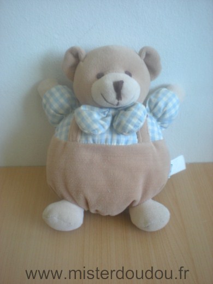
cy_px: 142
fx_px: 312
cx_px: 106
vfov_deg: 49.0
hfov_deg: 37.7
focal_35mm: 38
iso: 200
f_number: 3.1
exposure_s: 1/41
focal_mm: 6.3
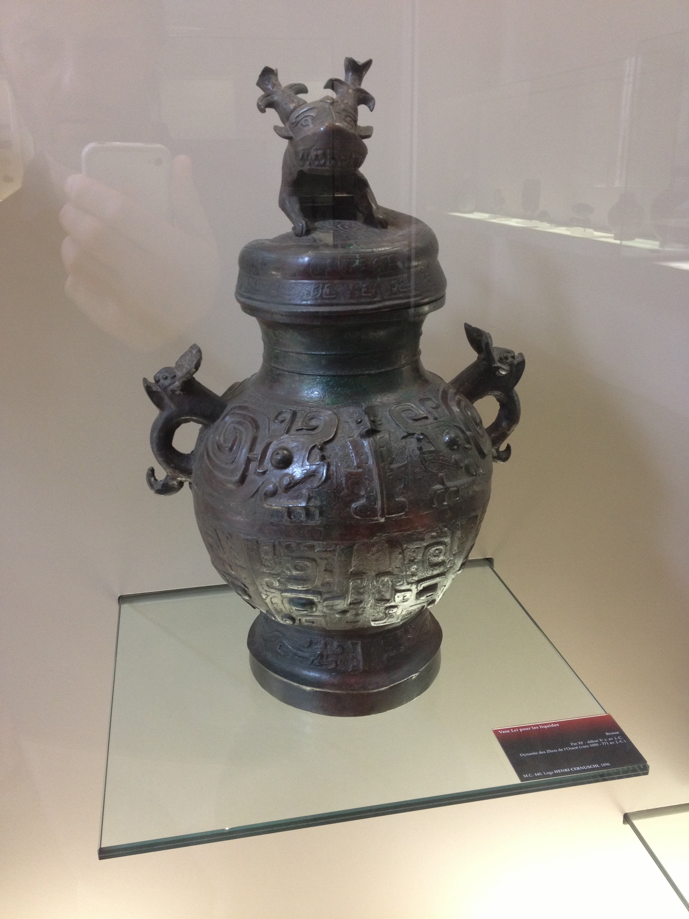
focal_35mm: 35
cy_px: 460
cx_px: 344
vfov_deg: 52.6
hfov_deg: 40.7
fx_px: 929
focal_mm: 4.28
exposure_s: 1/20
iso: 125
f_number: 2.4
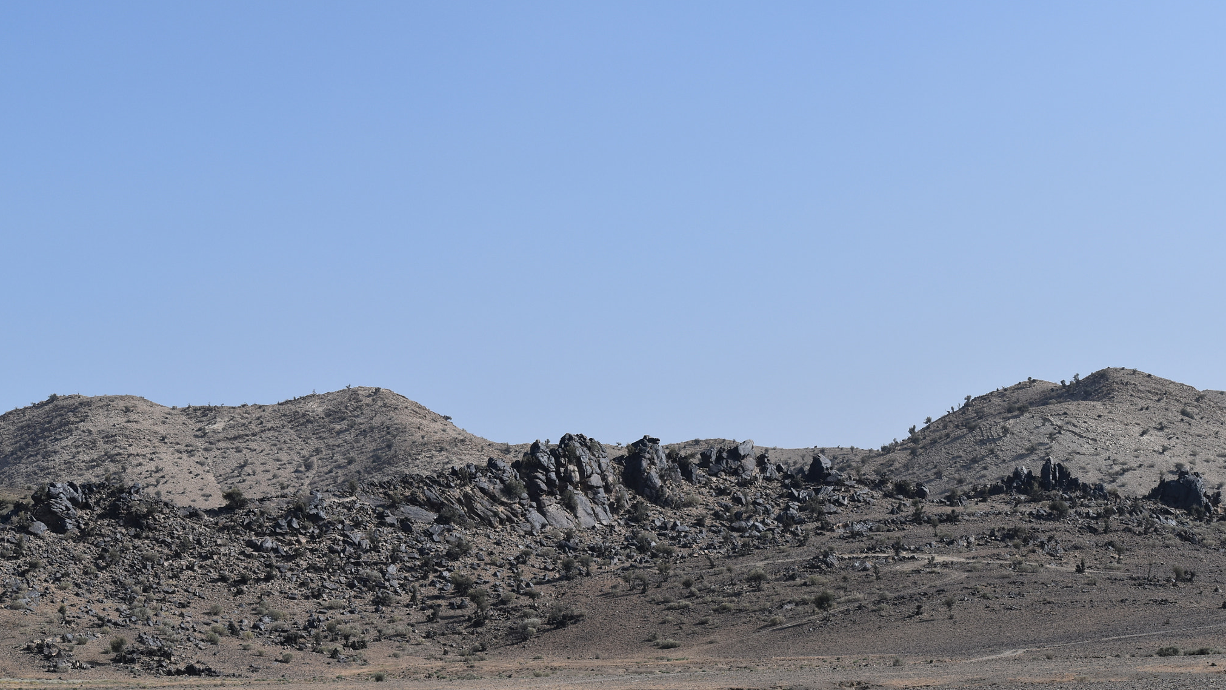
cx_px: 618
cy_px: 411
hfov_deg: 24.3
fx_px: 2846
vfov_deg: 13.8
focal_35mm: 88
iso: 400
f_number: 7.1
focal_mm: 55
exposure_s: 1/1600
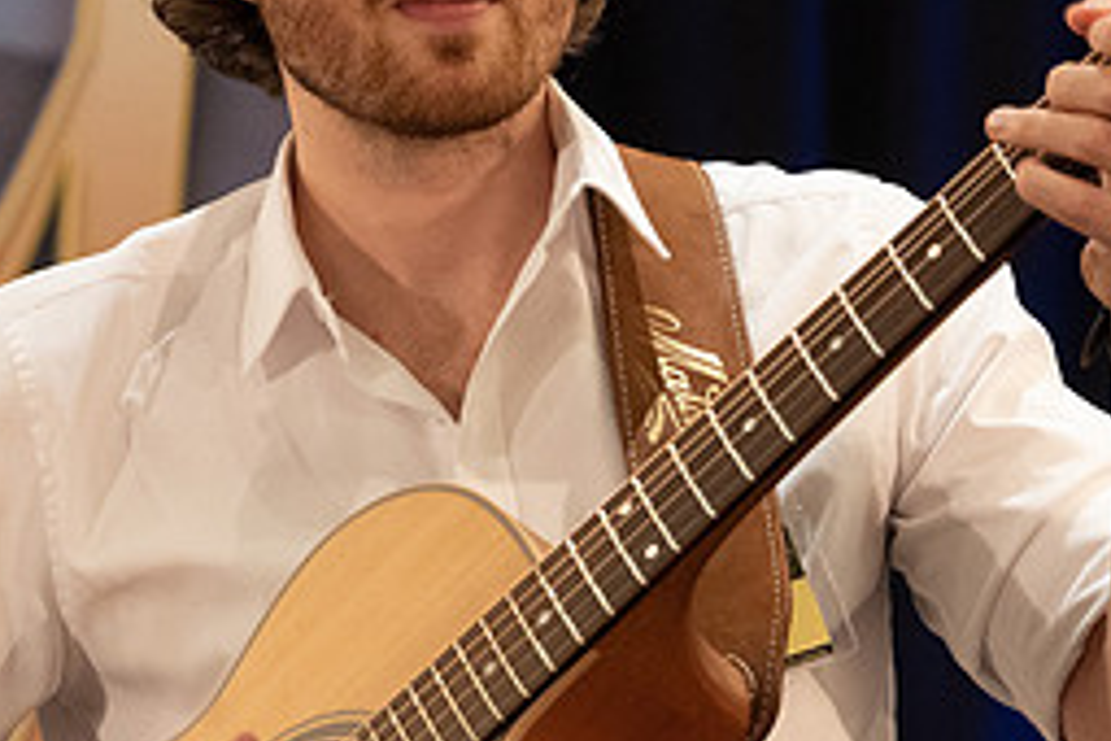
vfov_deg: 4.6
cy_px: 259
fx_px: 9134
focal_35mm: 296
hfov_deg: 7.0
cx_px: 532
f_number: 6.3
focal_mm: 130
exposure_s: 1/160
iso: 6400
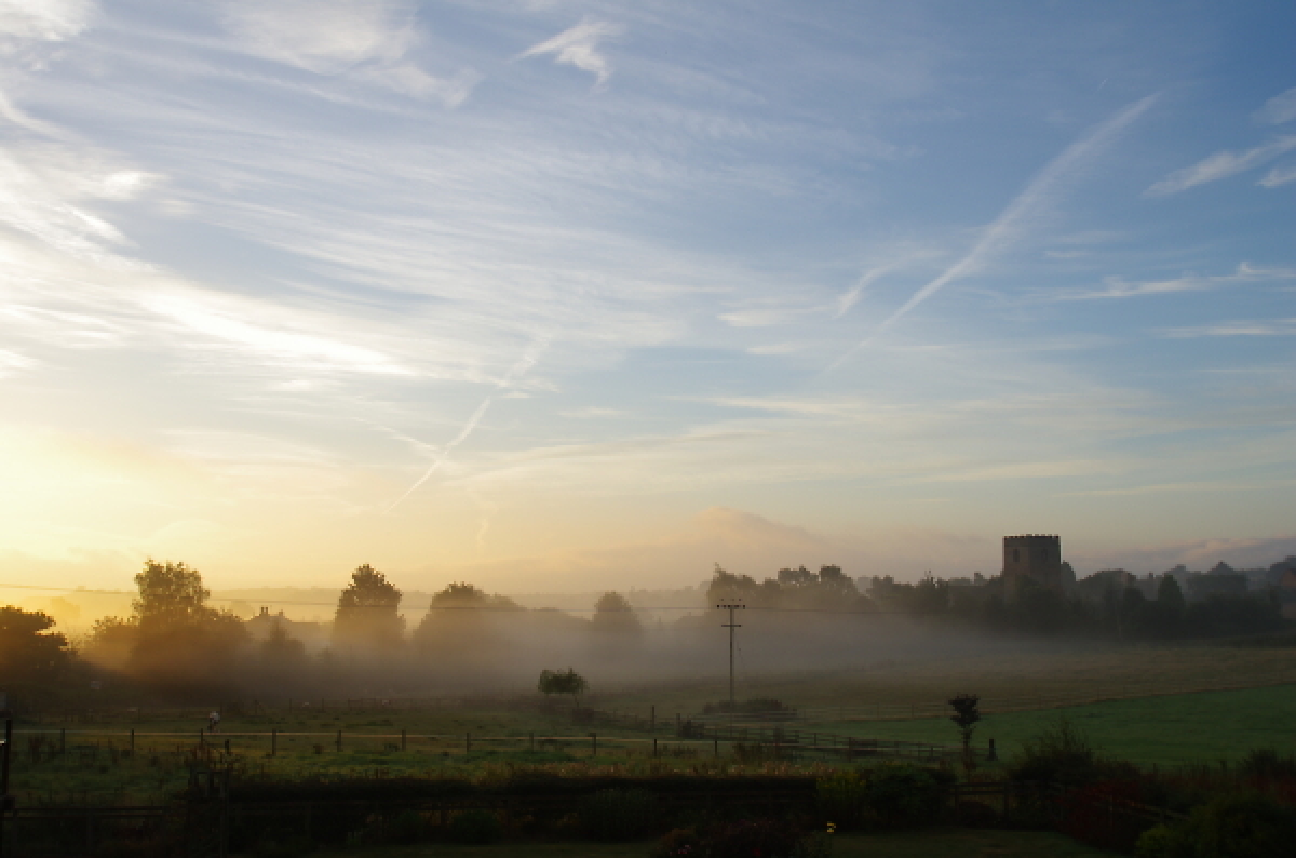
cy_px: 429
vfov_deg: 36.7
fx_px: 1293
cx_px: 648
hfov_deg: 53.2
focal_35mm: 36
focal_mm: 24
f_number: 8
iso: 200
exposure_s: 1/400
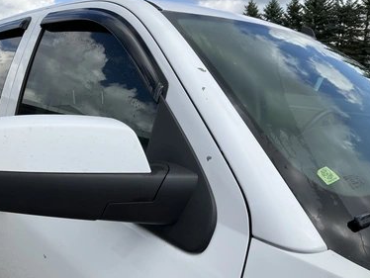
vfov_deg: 45.5
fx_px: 332
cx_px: 193
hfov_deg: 58.3
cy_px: 141
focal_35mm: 31
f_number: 1.8
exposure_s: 1/2227
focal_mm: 3
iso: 25
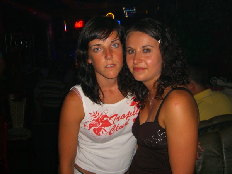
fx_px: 255
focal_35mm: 38
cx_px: 116
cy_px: 87
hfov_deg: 49.0
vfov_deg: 37.7
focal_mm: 7.9
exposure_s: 1/60
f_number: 2.8
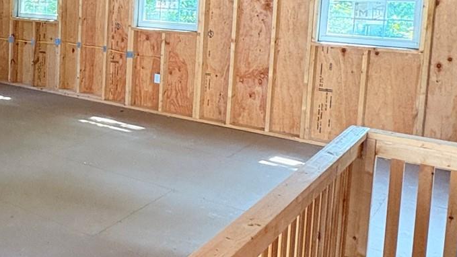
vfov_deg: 25.3
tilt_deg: -5.7
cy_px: 32
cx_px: -55
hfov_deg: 36.9
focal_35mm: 46
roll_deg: -0.4
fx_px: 557
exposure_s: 1/60
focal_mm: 2.22
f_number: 2.2
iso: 400
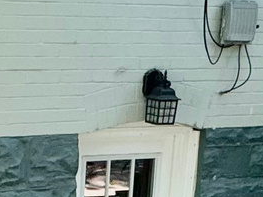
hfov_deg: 17.1
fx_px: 828
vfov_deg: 12.6
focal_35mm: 109
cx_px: -67
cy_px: 329
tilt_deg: -18.3
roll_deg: -0.1
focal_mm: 2.22
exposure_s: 1/605
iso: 40
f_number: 2.2
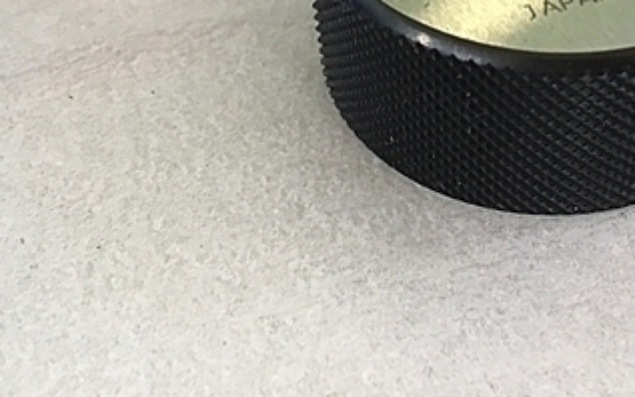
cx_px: 523
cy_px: 32
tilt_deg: -47.4
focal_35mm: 62
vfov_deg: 20.5
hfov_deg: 32.0
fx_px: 1073
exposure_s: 1/30
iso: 25
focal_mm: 4.15
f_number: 2.2
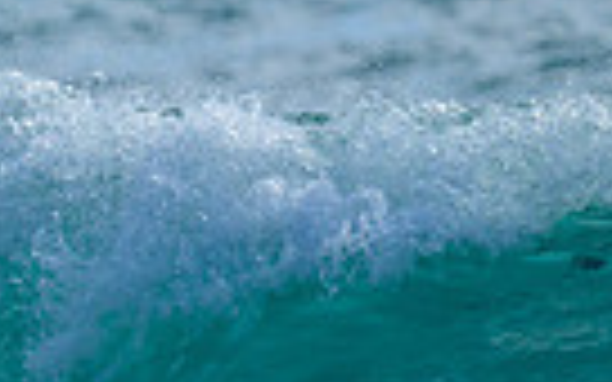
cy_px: 227
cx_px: -652
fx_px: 57843
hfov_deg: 0.6
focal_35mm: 3468
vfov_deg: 0.4
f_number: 6.3
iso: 220
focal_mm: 800
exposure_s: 1/2000
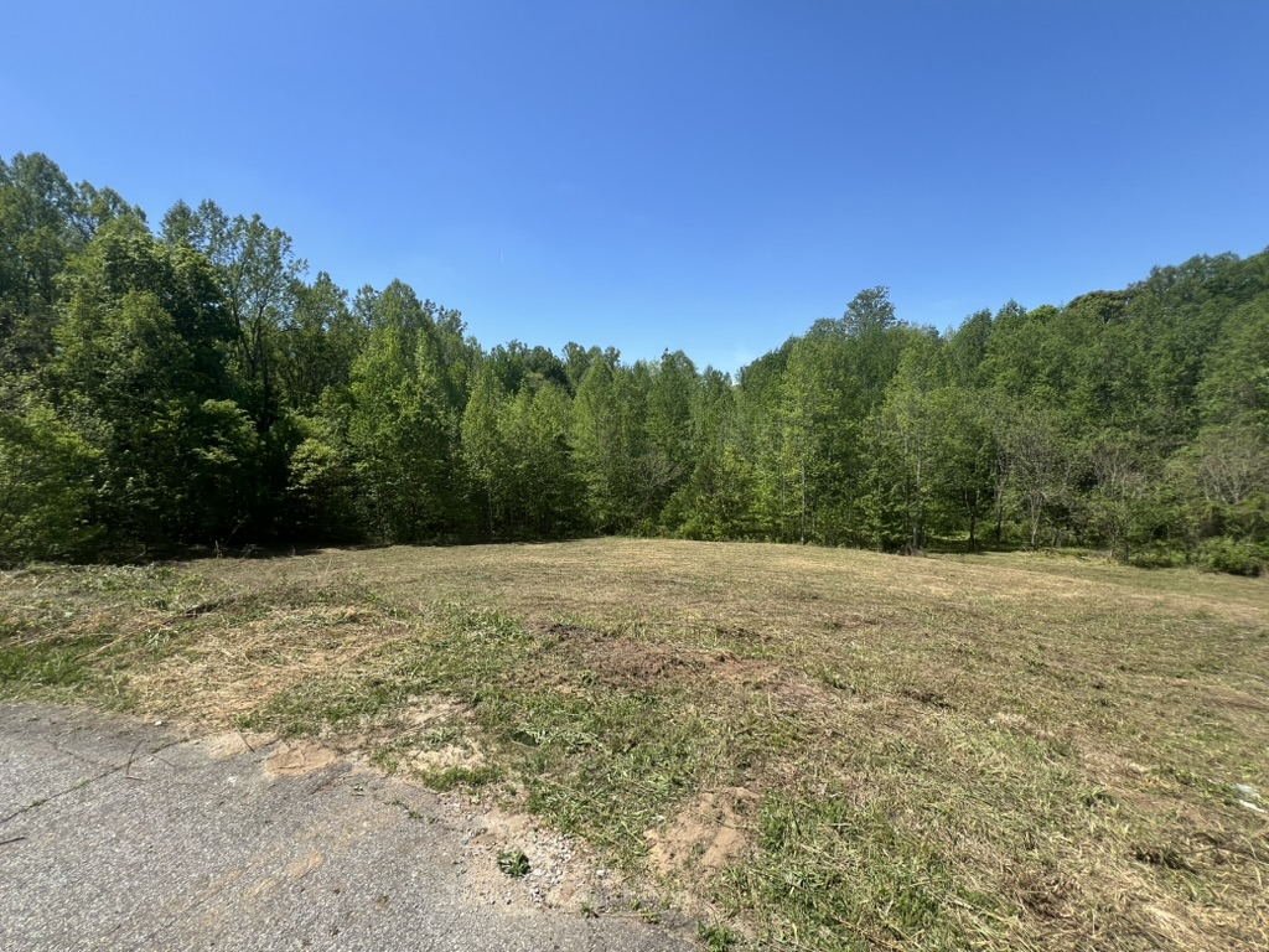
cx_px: 634
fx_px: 477
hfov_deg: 106.2
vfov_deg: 89.9
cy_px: 476
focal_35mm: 13
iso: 32
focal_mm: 1.57
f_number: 1.8
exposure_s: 1/1054
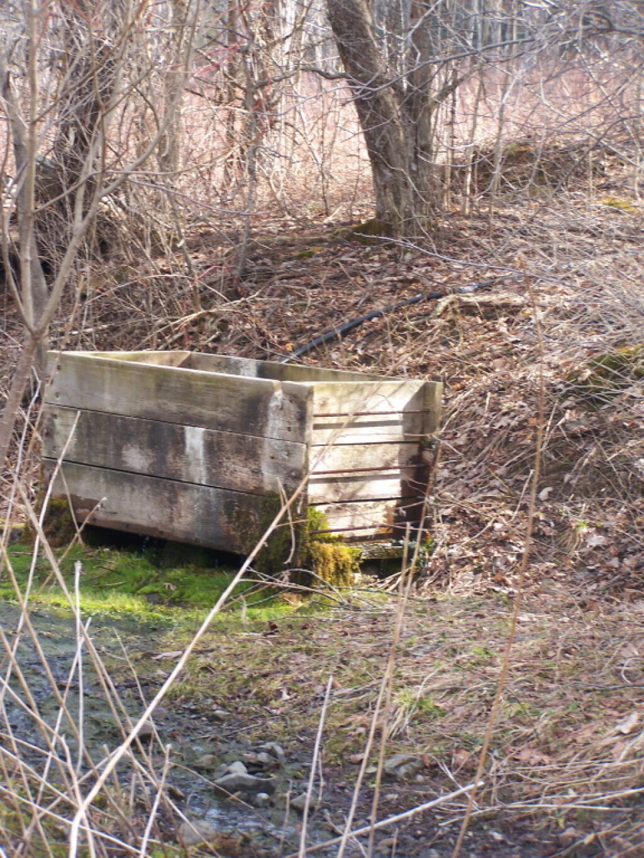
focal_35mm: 105
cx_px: 322
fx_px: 2604
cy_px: 429
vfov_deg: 18.7
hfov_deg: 14.1
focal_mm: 17.5
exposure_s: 1/125
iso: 80
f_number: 3.2
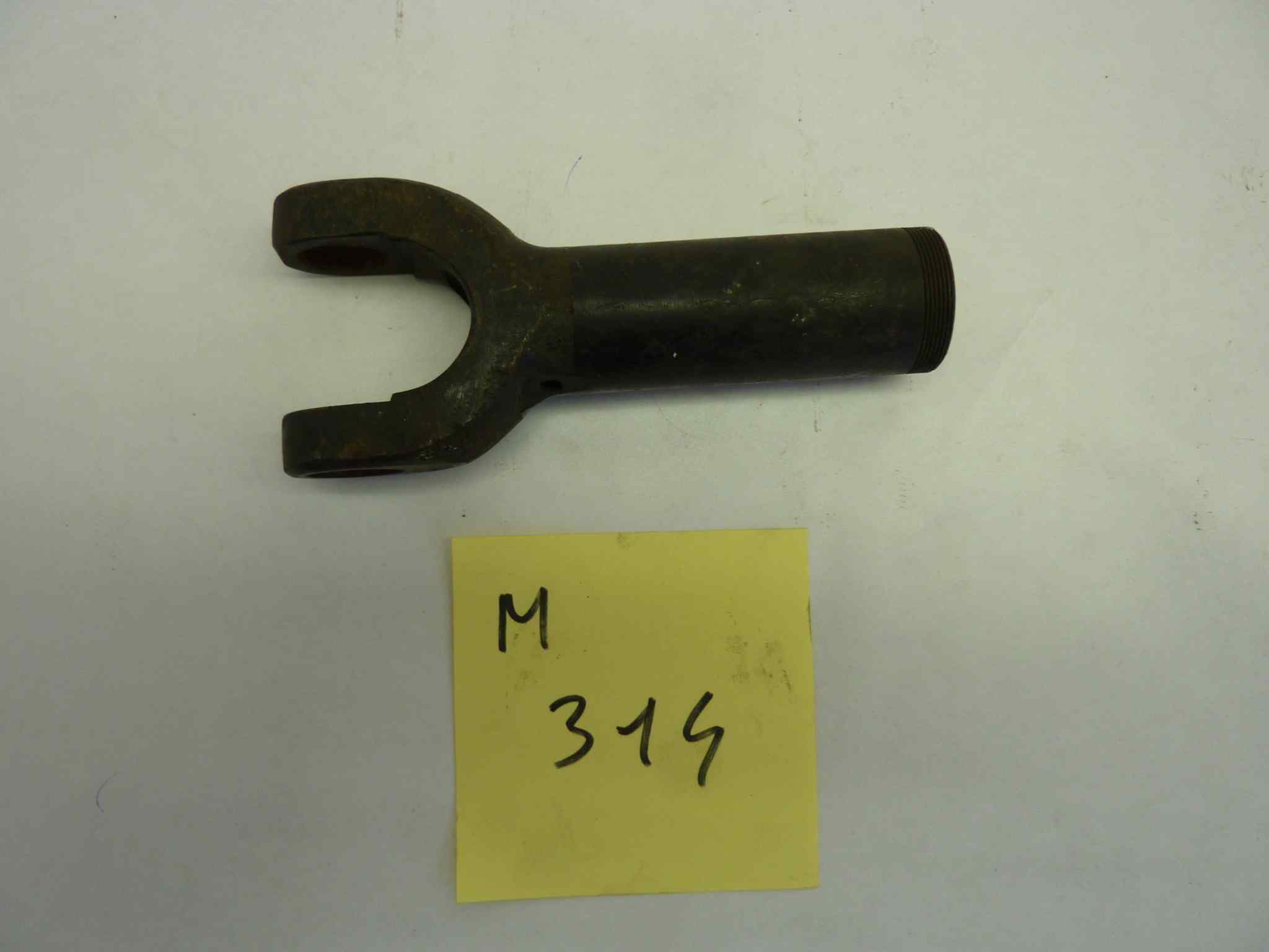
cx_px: 634
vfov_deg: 54.9
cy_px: 476
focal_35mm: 25
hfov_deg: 69.4
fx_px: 916
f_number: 3.3
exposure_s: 1/60
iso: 80
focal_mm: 4.1
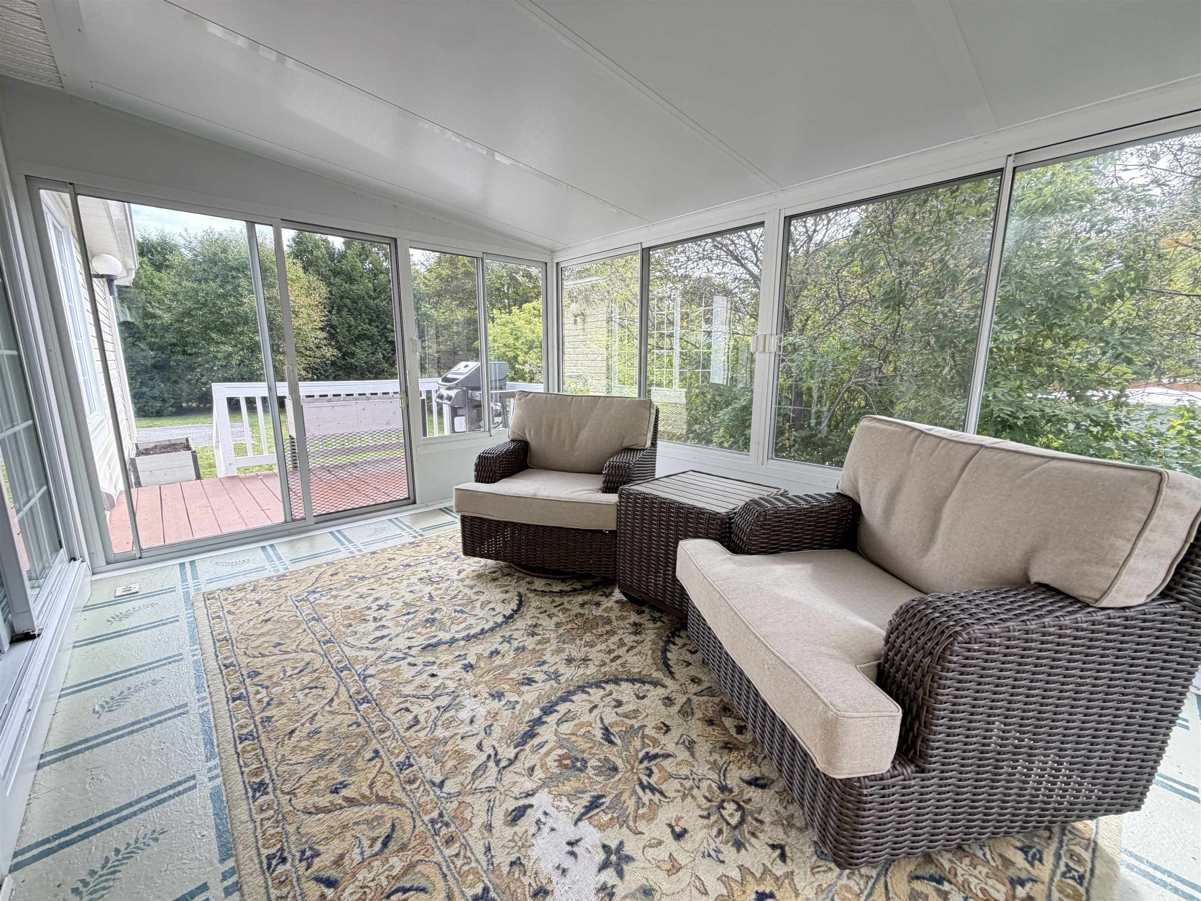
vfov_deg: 85.7
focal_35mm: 14
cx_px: 600
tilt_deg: -11.3
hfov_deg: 102.1
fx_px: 486
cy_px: 450
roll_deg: +0.1
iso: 160
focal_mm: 2.22
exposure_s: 1/121
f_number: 2.2
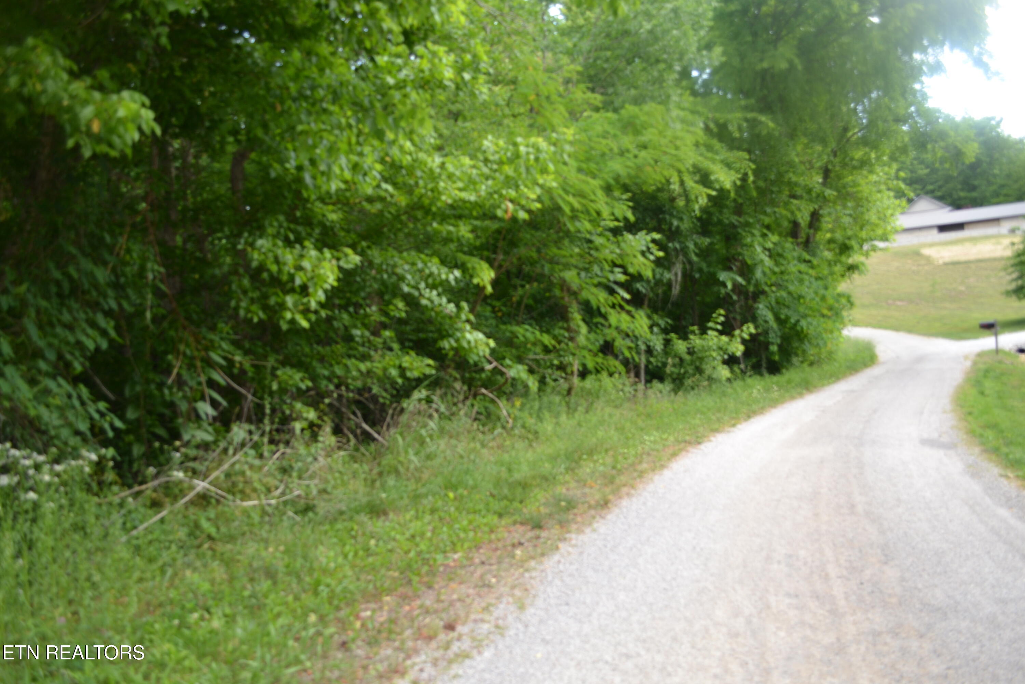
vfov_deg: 47.9
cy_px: 342
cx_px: 512
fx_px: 769
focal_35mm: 27
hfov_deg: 67.4
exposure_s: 1/125
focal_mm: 18
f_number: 4
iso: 110
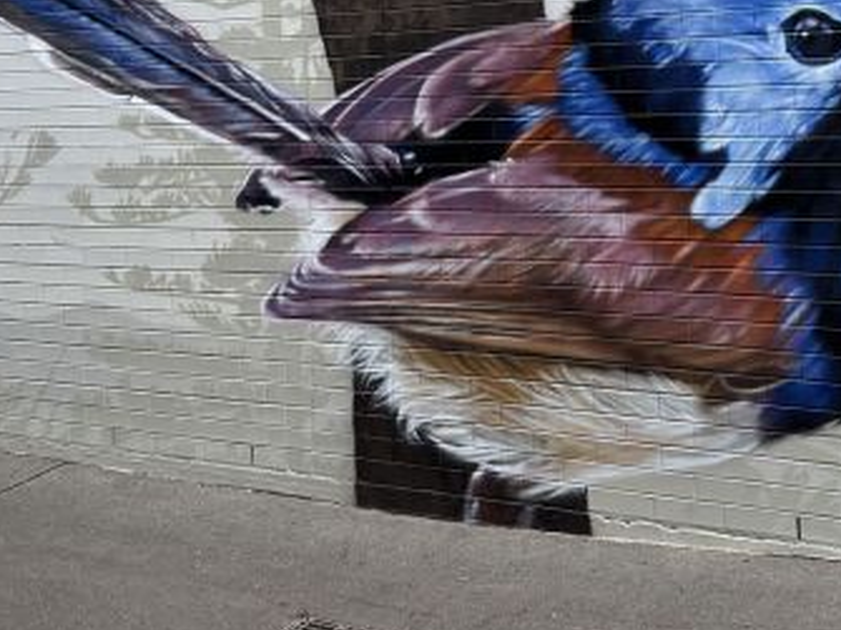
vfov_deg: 32.4
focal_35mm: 43
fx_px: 1044
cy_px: 105
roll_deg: +1.1
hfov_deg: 43.5
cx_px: 522
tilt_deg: +0.7
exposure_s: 1/680
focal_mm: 6.86
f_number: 1.78
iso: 80
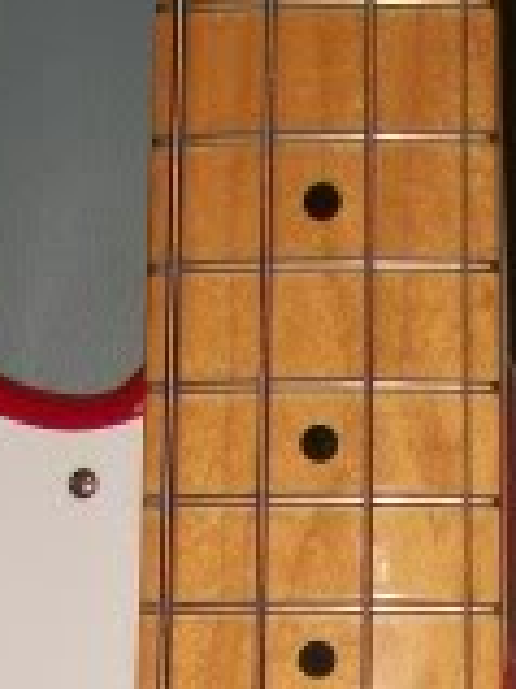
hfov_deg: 8.4
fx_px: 3503
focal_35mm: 176
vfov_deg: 10.4
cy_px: 1317
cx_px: 408
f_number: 3.1
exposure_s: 1/30
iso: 80
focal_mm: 6.3
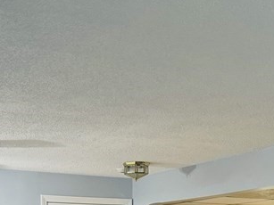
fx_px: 633
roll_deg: +0.6
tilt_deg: -7.3
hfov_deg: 24.3
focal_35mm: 80
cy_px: 339
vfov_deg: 16.2
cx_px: 100
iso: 250
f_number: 1.78
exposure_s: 1/60
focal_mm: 6.86
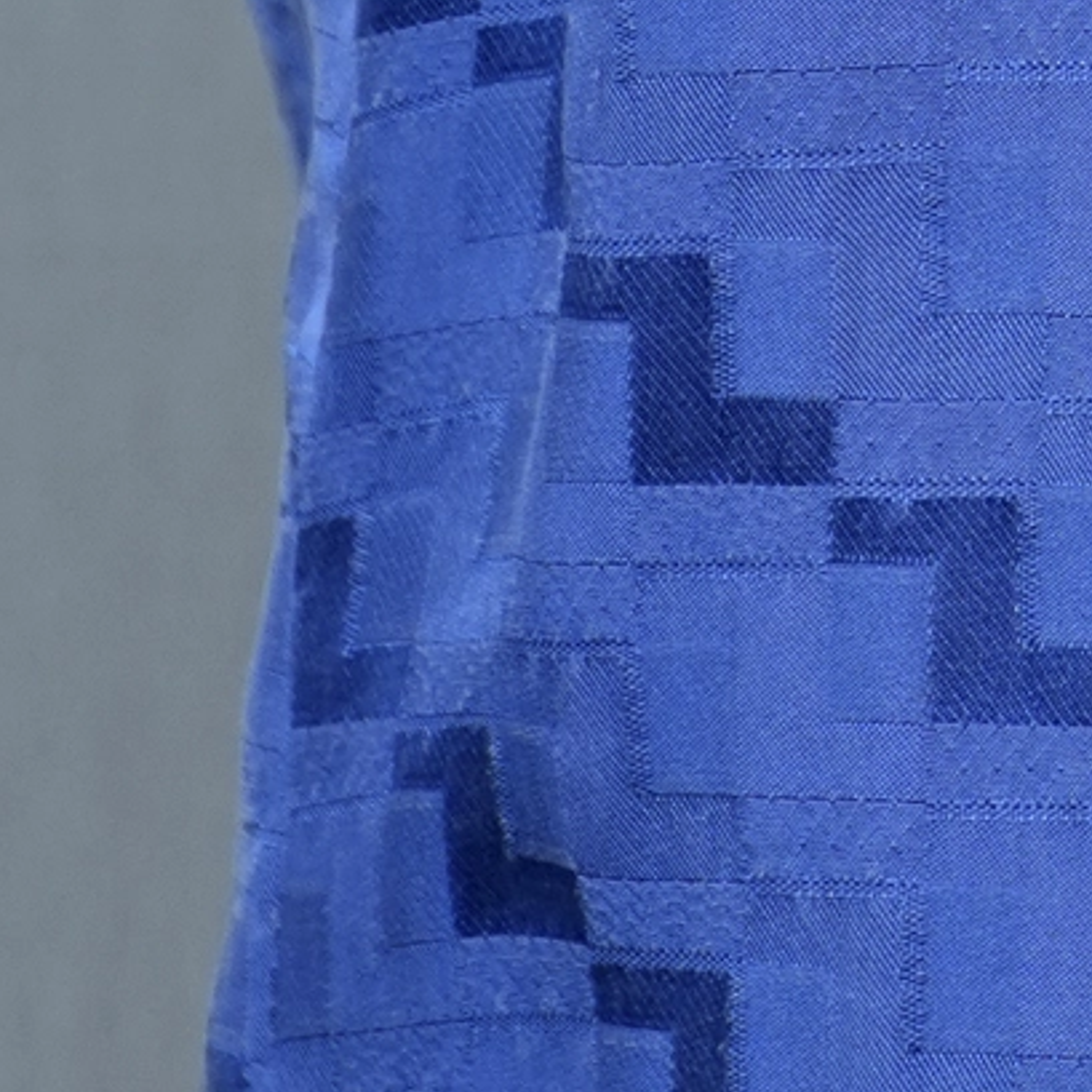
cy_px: -1151
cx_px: 2510
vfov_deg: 1.9
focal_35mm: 897
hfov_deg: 1.9
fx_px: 32014
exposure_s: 1/40
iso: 500
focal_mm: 100
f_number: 8
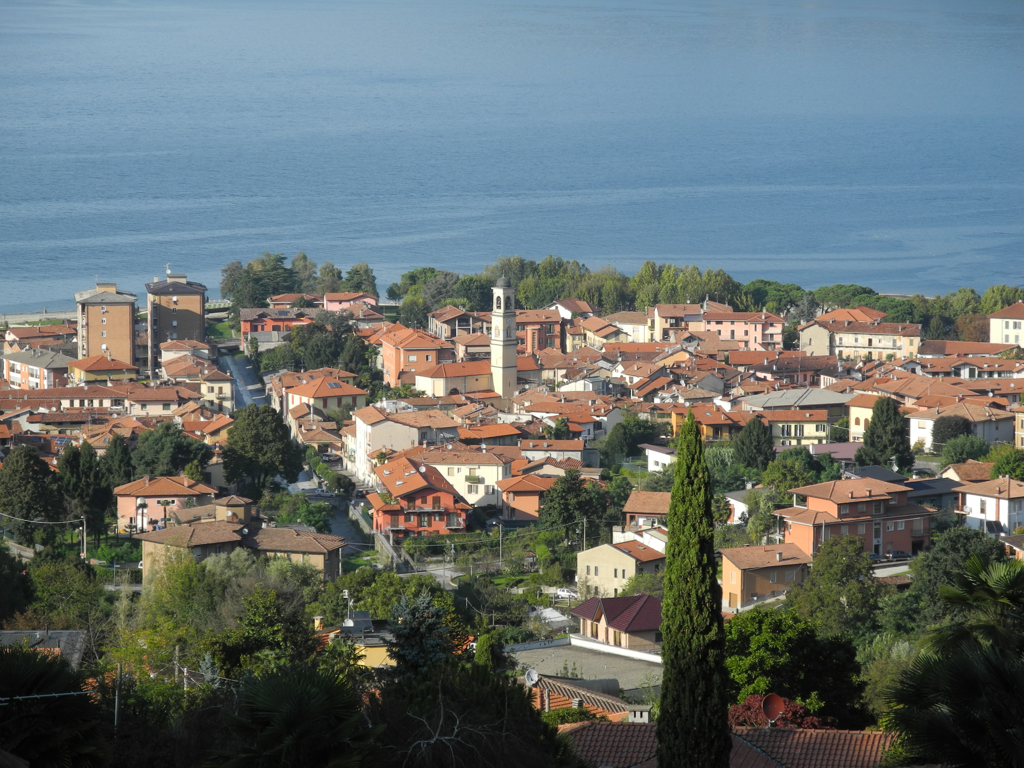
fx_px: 4526
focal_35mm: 153
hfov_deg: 12.9
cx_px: 512
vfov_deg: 9.7
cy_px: 384
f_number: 5
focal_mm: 32.6
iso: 100
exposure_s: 1/400
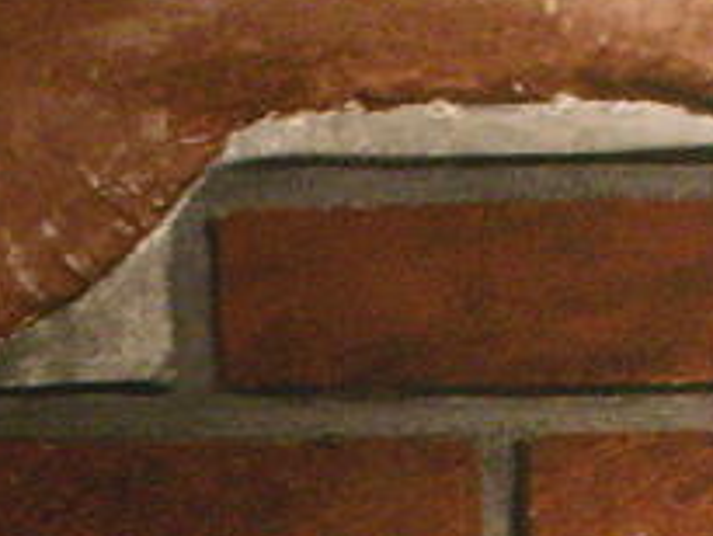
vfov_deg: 8.7
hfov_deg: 11.8
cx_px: 101
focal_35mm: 167
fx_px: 3442
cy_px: 760
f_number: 3.5
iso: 212
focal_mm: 6.4
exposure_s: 1/4
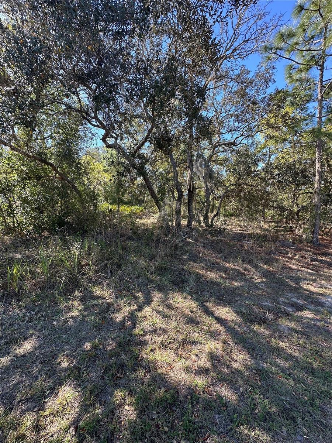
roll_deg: +2.9
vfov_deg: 102.1
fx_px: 179
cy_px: 222
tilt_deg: -2.6
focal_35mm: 14
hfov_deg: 85.7
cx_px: 166
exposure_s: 1/223
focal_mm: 2.22
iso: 40
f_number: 2.2
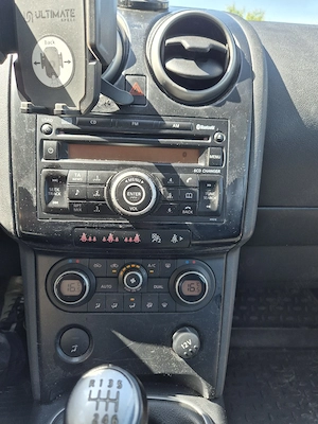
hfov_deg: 58.9
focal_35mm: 23
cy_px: 212
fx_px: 282
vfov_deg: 73.9
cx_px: 159
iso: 40
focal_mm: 5.4
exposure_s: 1/182
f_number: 1.8
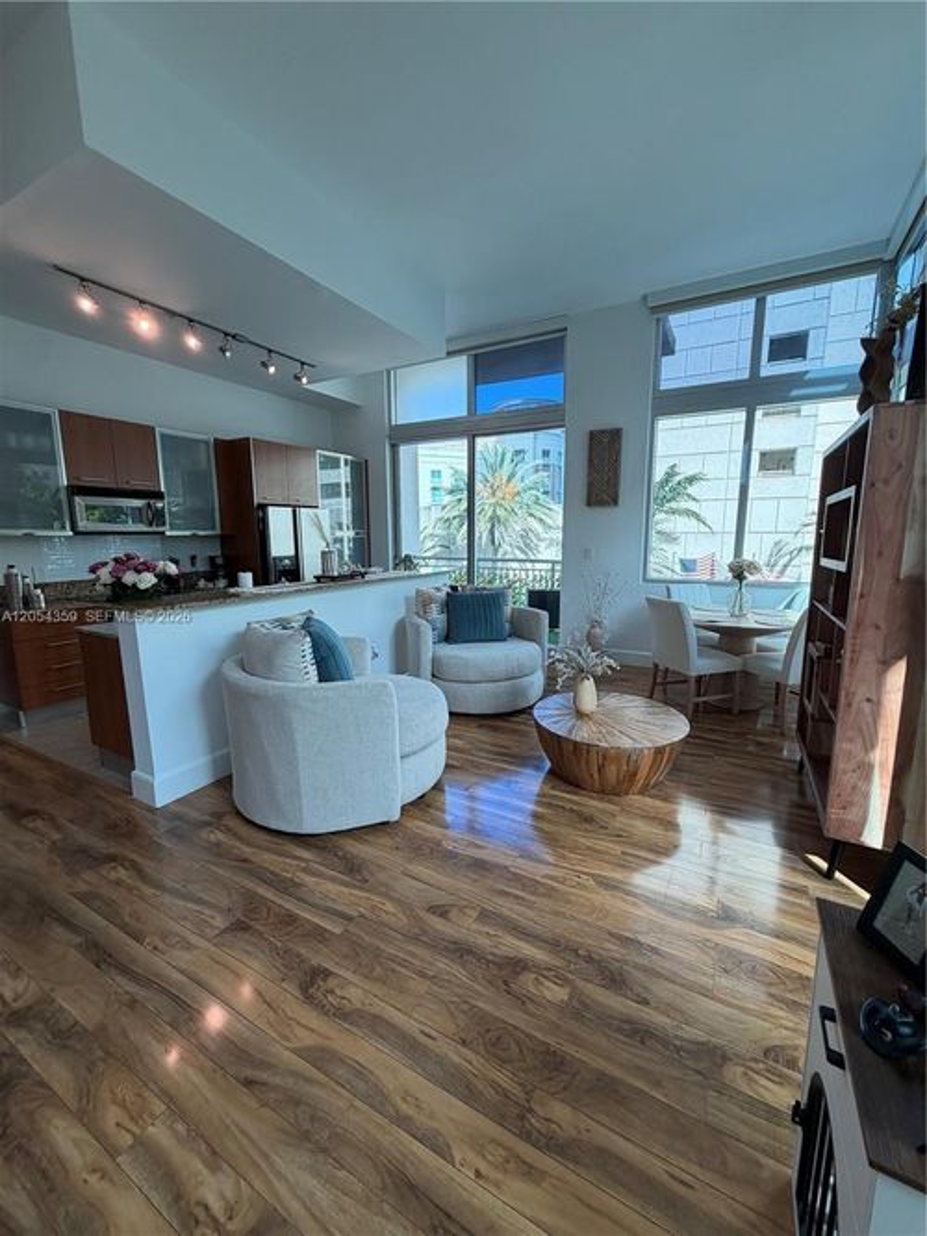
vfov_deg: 102.1
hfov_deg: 85.7
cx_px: 464
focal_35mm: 14
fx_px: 500
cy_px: 618
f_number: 2.2
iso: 50
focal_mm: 2.22
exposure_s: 1/151
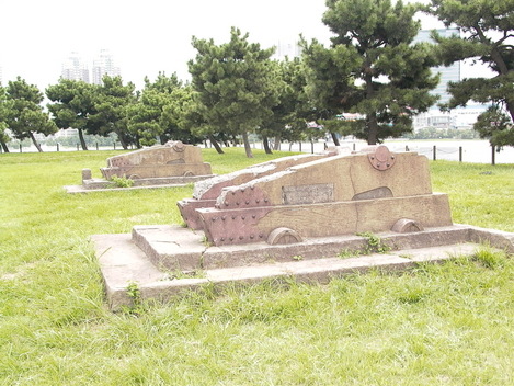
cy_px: 193
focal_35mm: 38
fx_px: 564
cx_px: 257
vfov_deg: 37.7
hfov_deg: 49.0
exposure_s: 1/522
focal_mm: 8.19
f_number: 2.8
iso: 100
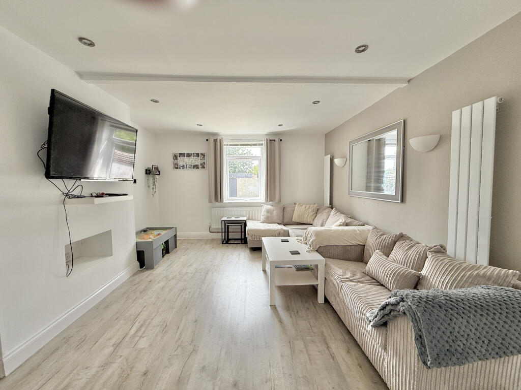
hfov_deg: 102.1
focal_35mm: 14
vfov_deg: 85.7
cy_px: 195
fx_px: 211
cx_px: 260
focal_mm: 2.22
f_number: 2.2
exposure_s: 1/118
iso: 64
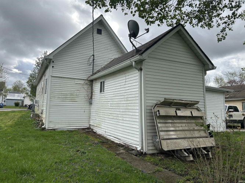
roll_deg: -0.7
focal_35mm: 26
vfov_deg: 53.0
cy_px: 92
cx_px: 122
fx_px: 184
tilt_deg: +6.9
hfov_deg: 67.3
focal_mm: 5.7
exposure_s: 1/1779
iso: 50
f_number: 1.5
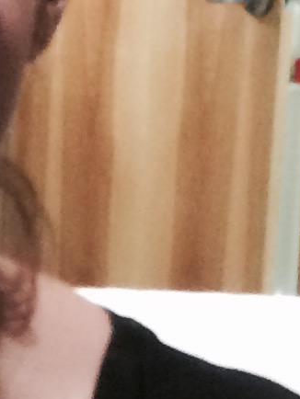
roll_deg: +0.8
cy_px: 868
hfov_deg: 6.7
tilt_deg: -21.8
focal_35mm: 218
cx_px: -214
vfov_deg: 8.5
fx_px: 2517
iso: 250
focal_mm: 4.15
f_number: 2.2
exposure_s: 1/24
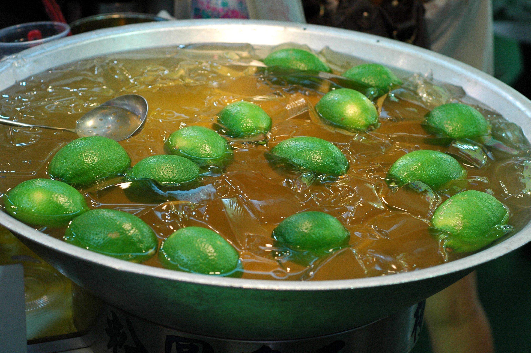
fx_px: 1105
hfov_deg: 27.0
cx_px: 266
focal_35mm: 75
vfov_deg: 18.1
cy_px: 176
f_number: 4.5
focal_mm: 50
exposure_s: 1/60
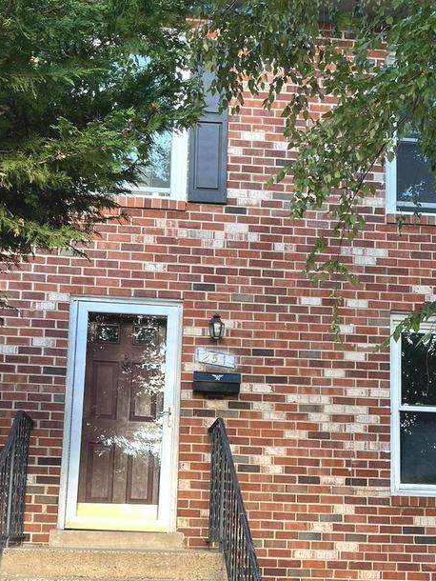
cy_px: 439
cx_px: 189
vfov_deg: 40.0
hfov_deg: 31.5
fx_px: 772
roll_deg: -2.2
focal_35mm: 46
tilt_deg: +8.5
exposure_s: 1/129
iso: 32
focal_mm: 5.1
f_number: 1.6
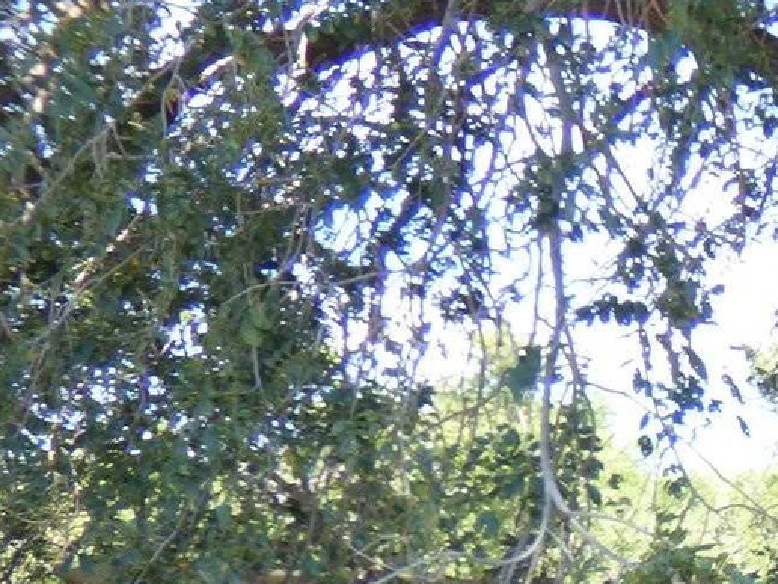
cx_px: 1533
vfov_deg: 10.3
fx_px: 3034
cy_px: 1085
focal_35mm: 135
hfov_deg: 12.8
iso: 100
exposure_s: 1/125
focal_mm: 5.97
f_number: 3.4
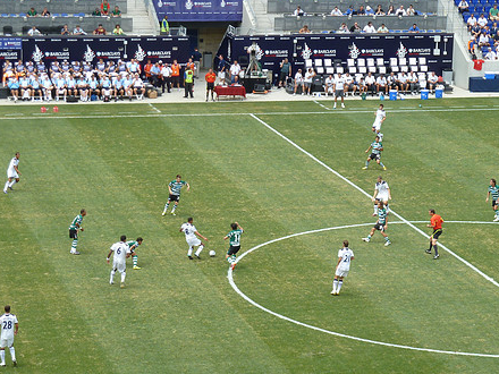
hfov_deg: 14.4
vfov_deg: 10.8
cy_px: 240
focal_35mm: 137
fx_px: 1975
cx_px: 269
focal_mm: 17
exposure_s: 1/125
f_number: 4.3
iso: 80
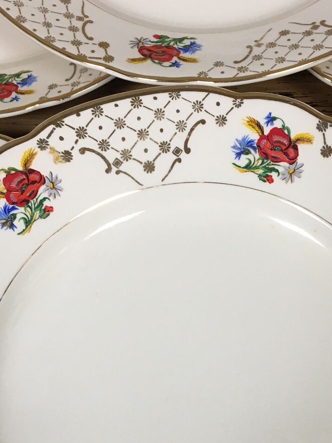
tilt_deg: -74.5
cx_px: 195
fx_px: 780
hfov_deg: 24.0
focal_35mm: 61
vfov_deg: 30.8
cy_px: 362
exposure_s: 1/33
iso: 50
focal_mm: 4.15
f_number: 2.2
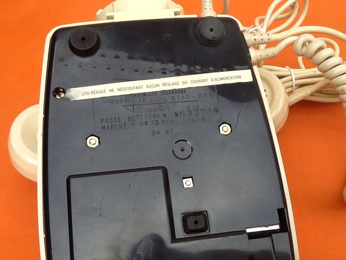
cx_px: 173
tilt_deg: -47.0
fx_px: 440
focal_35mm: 44
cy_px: 130
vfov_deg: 32.9
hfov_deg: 42.9
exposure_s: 1/201
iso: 40
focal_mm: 2.03
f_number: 2.4
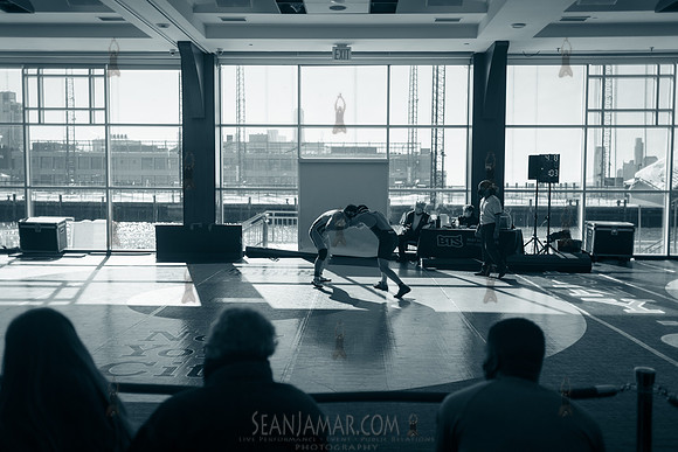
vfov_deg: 37.9
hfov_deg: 54.4
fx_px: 659
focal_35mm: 35
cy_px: 226
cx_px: 339
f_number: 2.5
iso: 200
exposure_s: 1/1600
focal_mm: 35
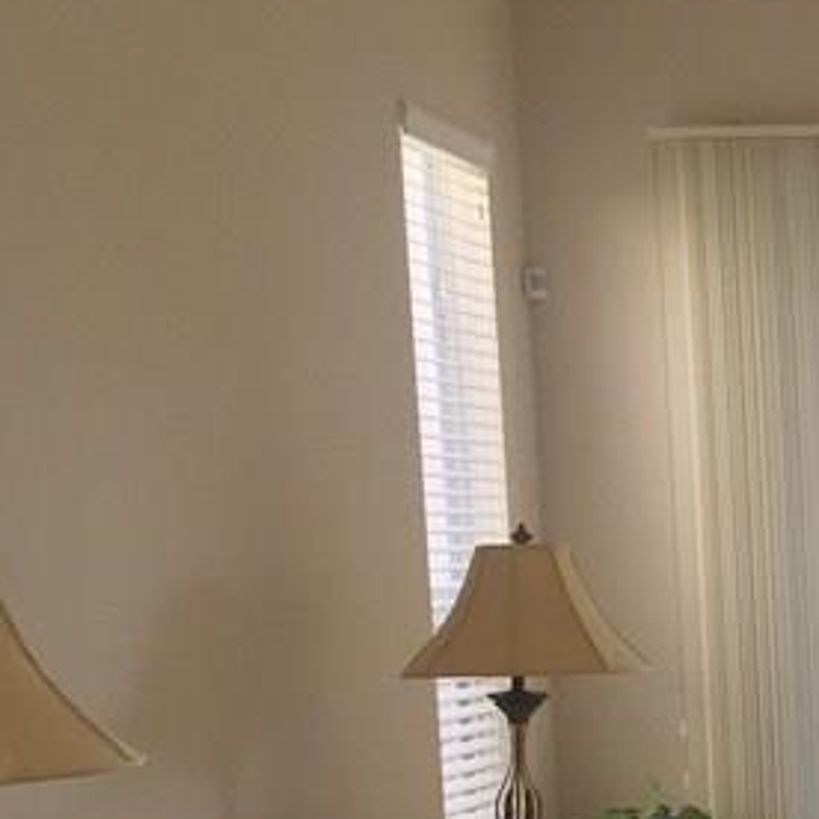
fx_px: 2543
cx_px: 1448
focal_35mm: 95
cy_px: 813
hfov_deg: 15.8
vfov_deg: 17.9
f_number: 2.2
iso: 40
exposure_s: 1/120
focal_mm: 4.15
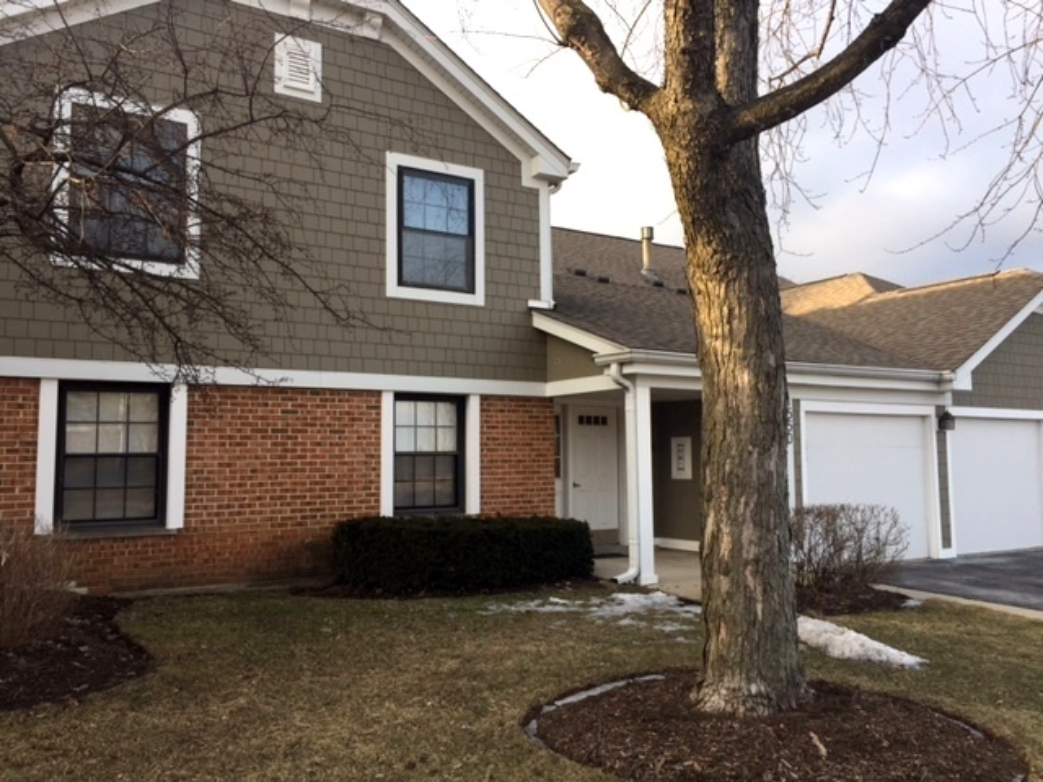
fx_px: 874
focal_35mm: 29
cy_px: 391
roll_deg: +0.0
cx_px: 522
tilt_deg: +4.7
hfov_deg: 61.7
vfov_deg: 48.2
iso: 32
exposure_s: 1/488
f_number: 2.2
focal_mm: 4.15
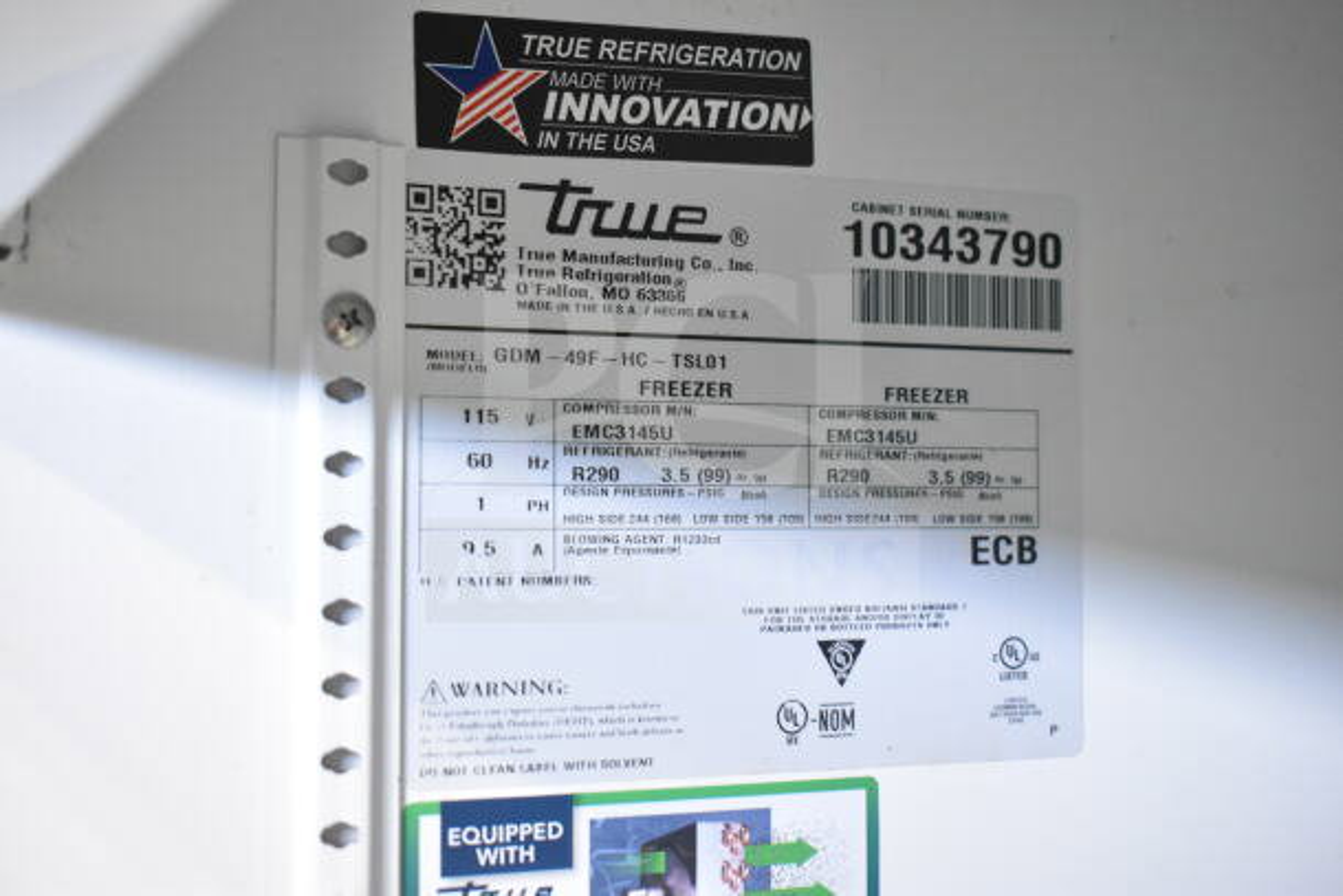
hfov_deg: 36.9
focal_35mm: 54
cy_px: 448
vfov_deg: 25.1
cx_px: 672
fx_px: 2015
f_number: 4.8
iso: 4000
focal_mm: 36
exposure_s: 1/60
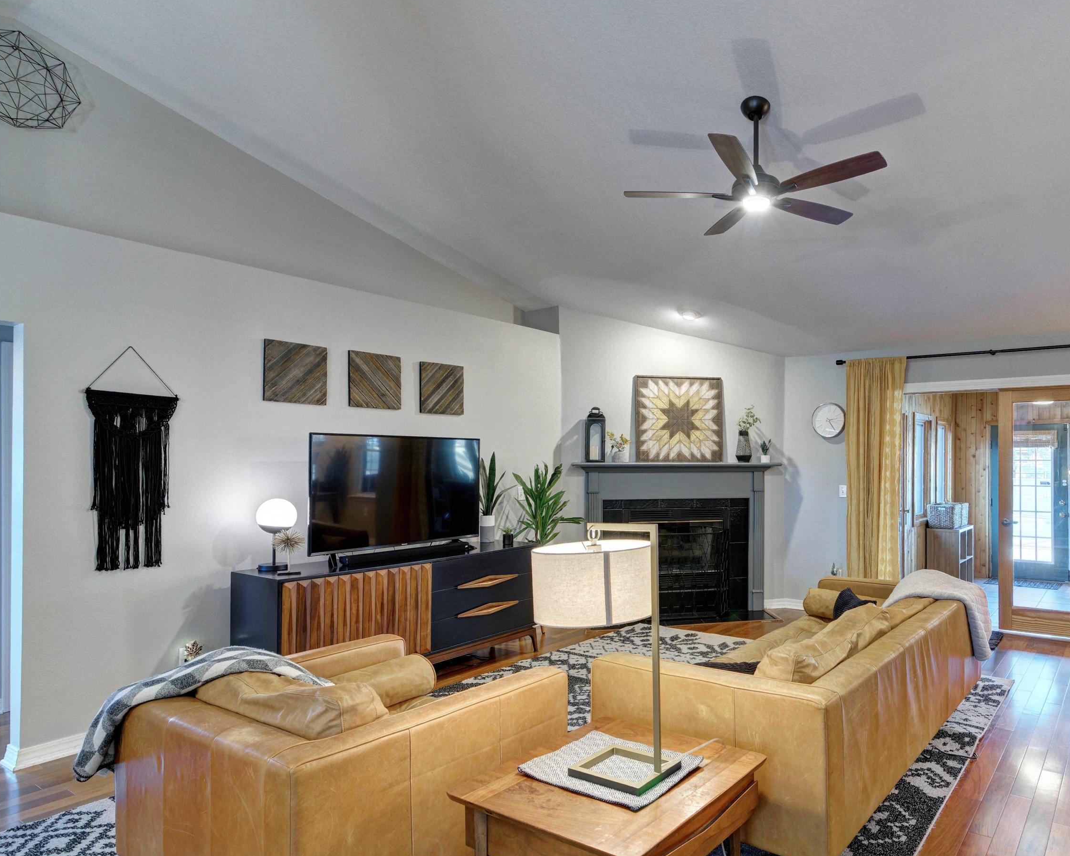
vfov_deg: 68.0
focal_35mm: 20
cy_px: 460
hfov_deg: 78.0
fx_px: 633
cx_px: 706
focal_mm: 11
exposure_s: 1/30
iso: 400
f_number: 8
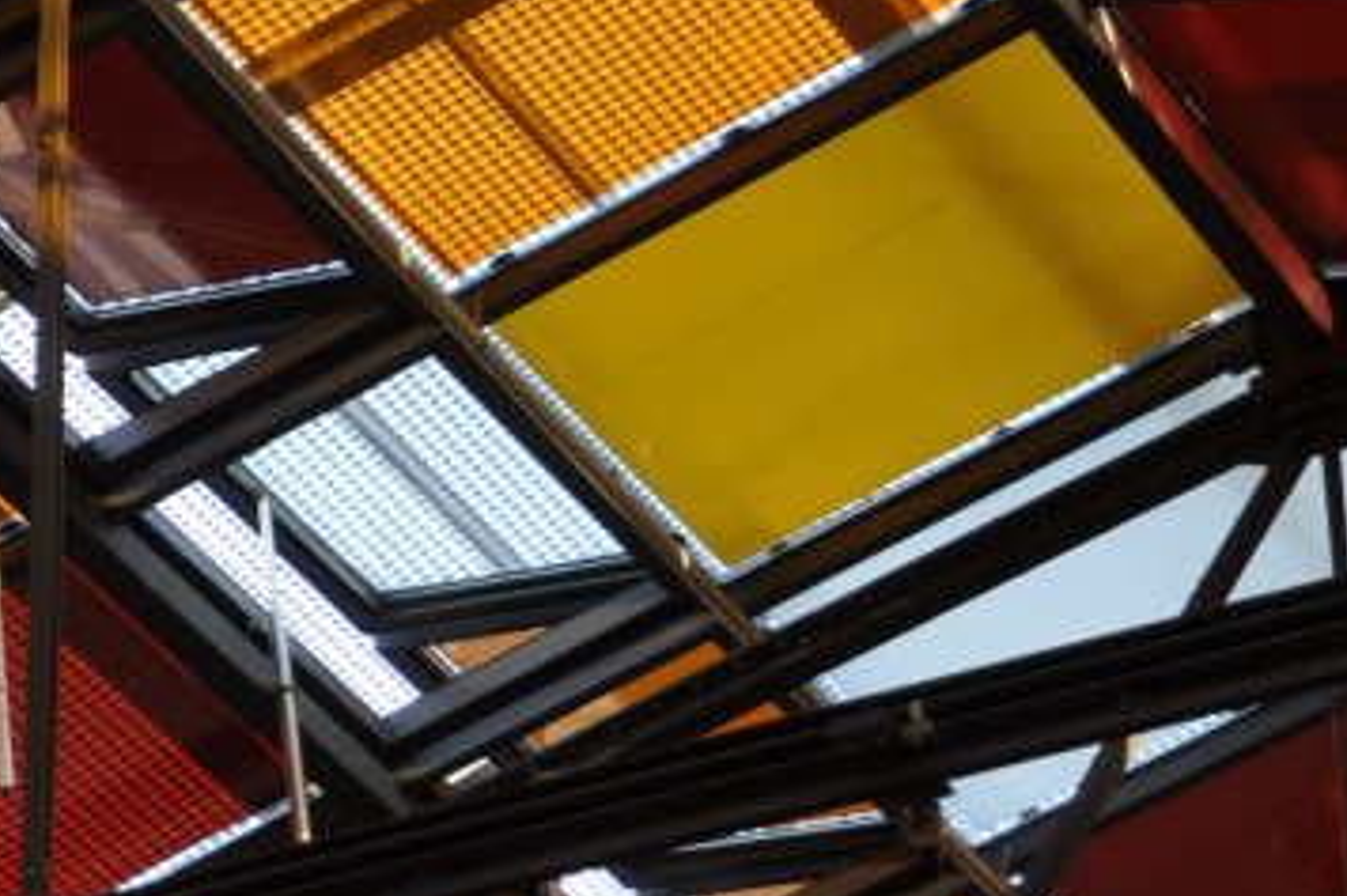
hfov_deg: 10.5
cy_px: 429
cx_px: -424
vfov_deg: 7.1
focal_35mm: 192
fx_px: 7180
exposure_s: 1/40
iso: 200
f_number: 6.3
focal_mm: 38
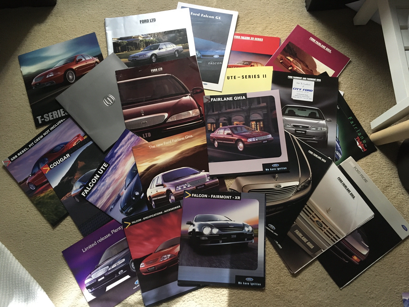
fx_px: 343
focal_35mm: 29
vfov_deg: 48.2
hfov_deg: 61.7
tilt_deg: -75.4
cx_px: 204
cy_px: 154
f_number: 2.2
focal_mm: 4.15
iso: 200
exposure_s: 1/25
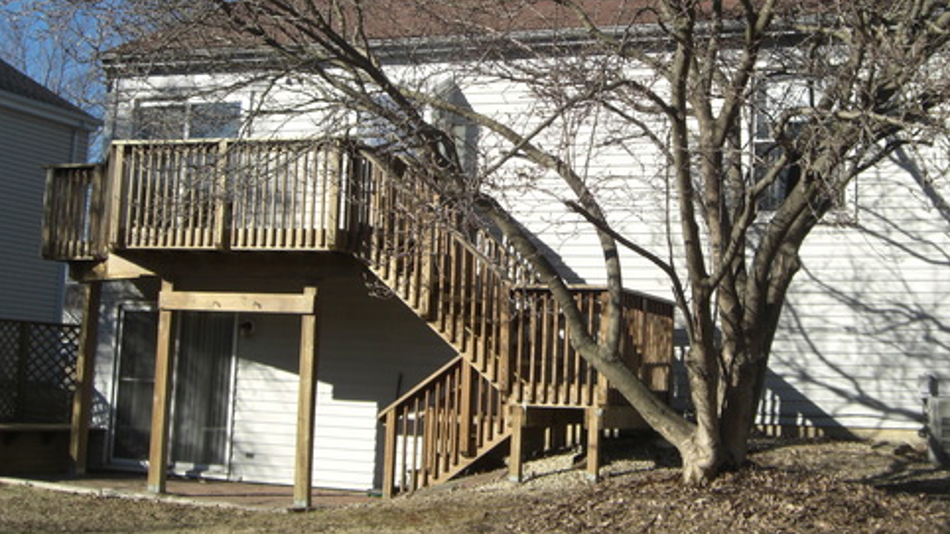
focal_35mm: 55
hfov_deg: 37.6
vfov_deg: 21.7
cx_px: 605
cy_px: 162
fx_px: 1385
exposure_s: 1/640
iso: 80
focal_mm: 7.9
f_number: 4
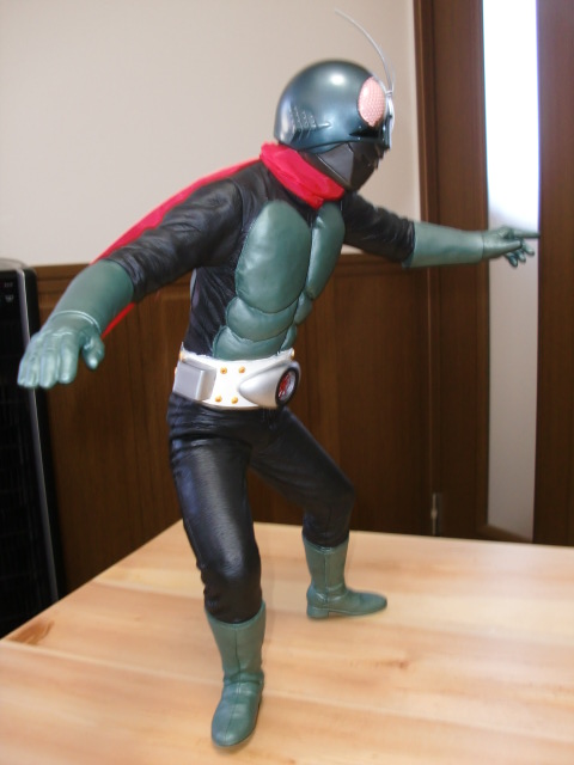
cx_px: 287
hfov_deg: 39.7
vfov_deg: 51.4
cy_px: 382
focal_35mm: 36
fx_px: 796
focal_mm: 6.3
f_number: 2.8
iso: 200
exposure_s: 1/30
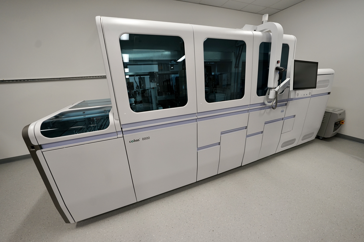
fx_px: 131
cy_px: 121
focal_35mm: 13
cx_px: 182
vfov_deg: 85.4
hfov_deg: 108.3
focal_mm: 13
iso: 640
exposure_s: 1/160
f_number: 4
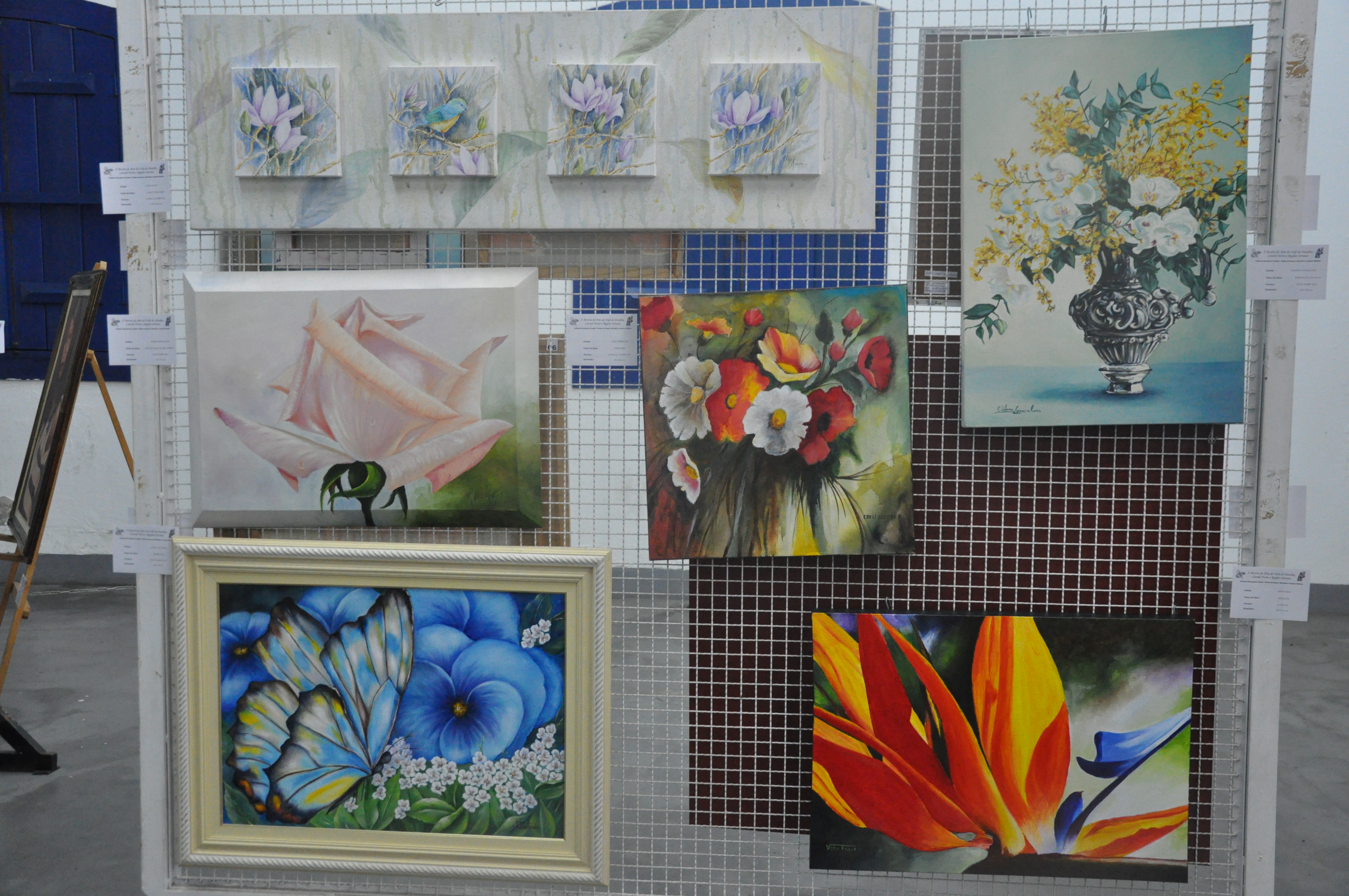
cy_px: 448
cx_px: 674
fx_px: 1403
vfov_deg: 35.4
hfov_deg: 51.3
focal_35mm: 38
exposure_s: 1/125
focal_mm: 25
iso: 2000
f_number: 5.6
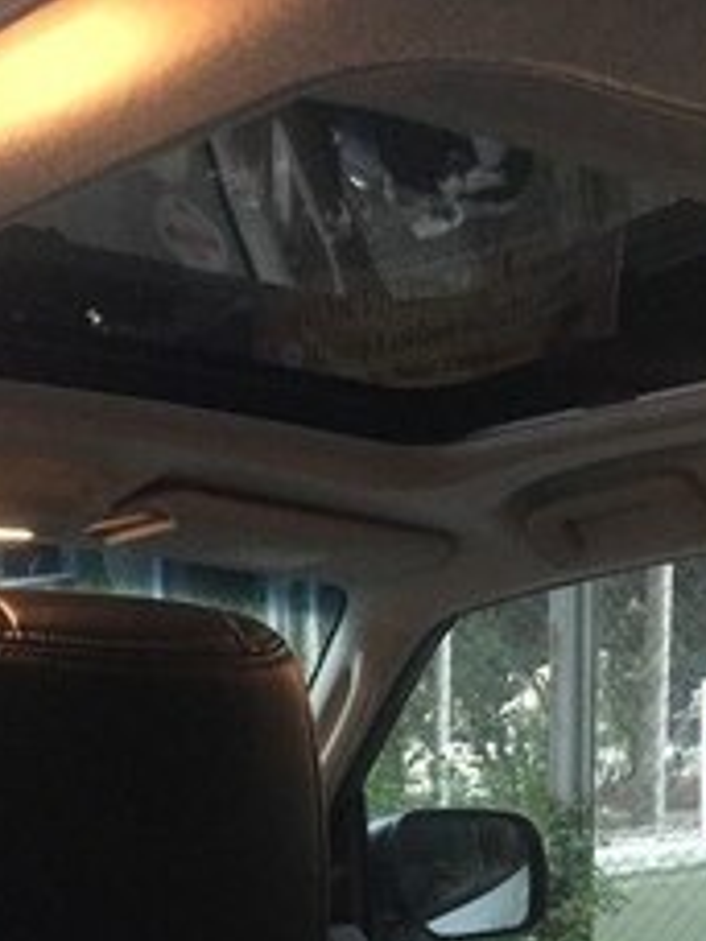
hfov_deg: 23.2
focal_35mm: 63
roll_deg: +1.4
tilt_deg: -8.9
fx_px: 1713
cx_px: 277
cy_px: 1019
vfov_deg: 28.1
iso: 400
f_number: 2.2
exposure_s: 1/17
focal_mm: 4.15
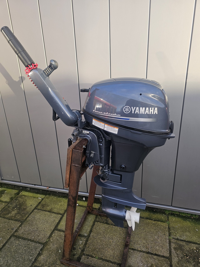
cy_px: 134
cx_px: 100
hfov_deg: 58.9
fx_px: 177
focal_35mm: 23
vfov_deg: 73.9
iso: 16
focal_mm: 6.3
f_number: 1.7
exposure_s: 1/100
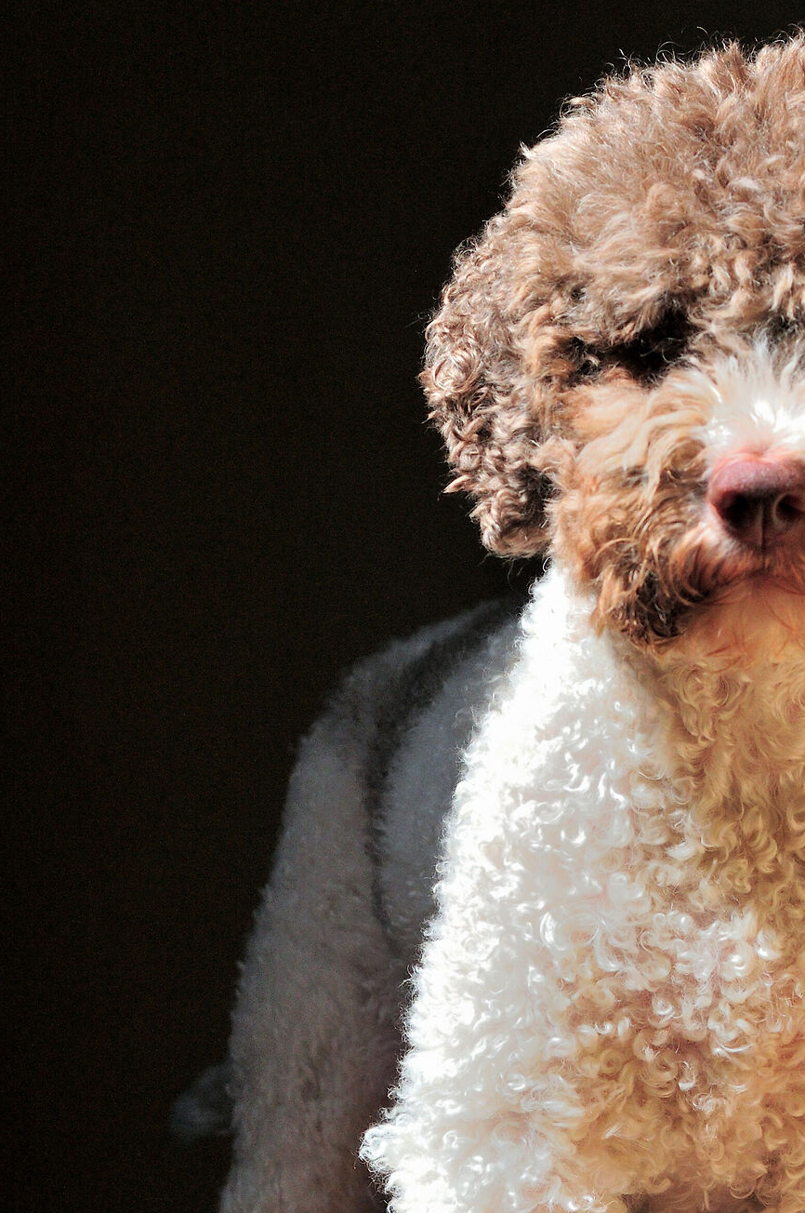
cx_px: 707
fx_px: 4641
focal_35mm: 138
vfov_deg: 14.8
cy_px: 926
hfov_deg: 9.9
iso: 200
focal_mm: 50
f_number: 5.6
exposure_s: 1/640
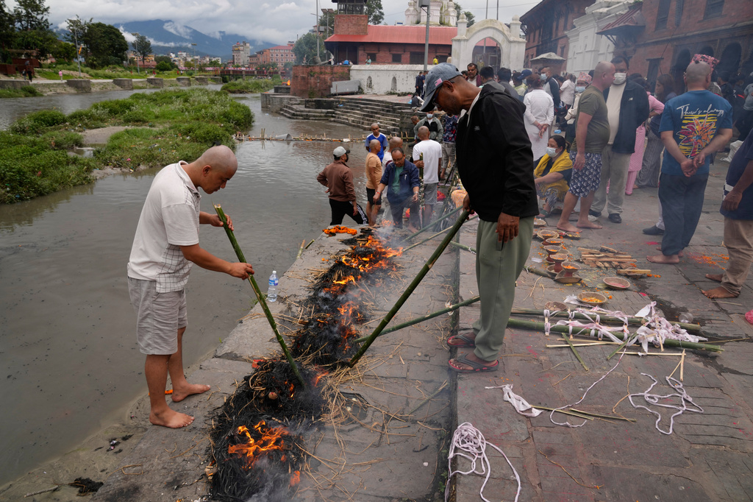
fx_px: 502
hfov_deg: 73.8
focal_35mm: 24
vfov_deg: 53.1
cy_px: 251
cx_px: 376
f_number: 6.3
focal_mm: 24
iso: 400
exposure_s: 1/500
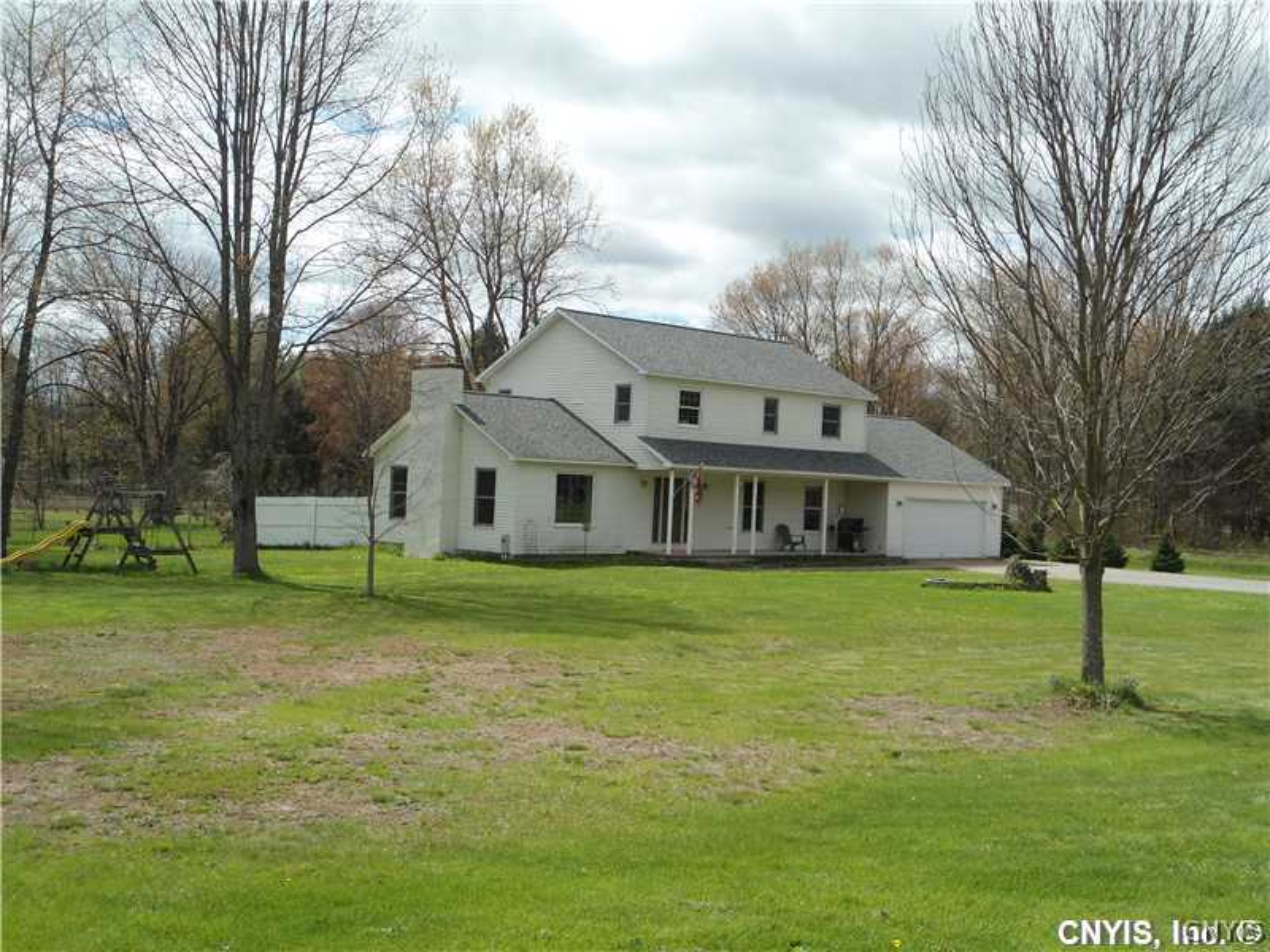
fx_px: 1357
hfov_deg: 50.1
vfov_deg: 38.7
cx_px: 635
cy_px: 476
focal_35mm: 37
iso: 80
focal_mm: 6.7
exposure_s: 1/1000
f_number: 3.2
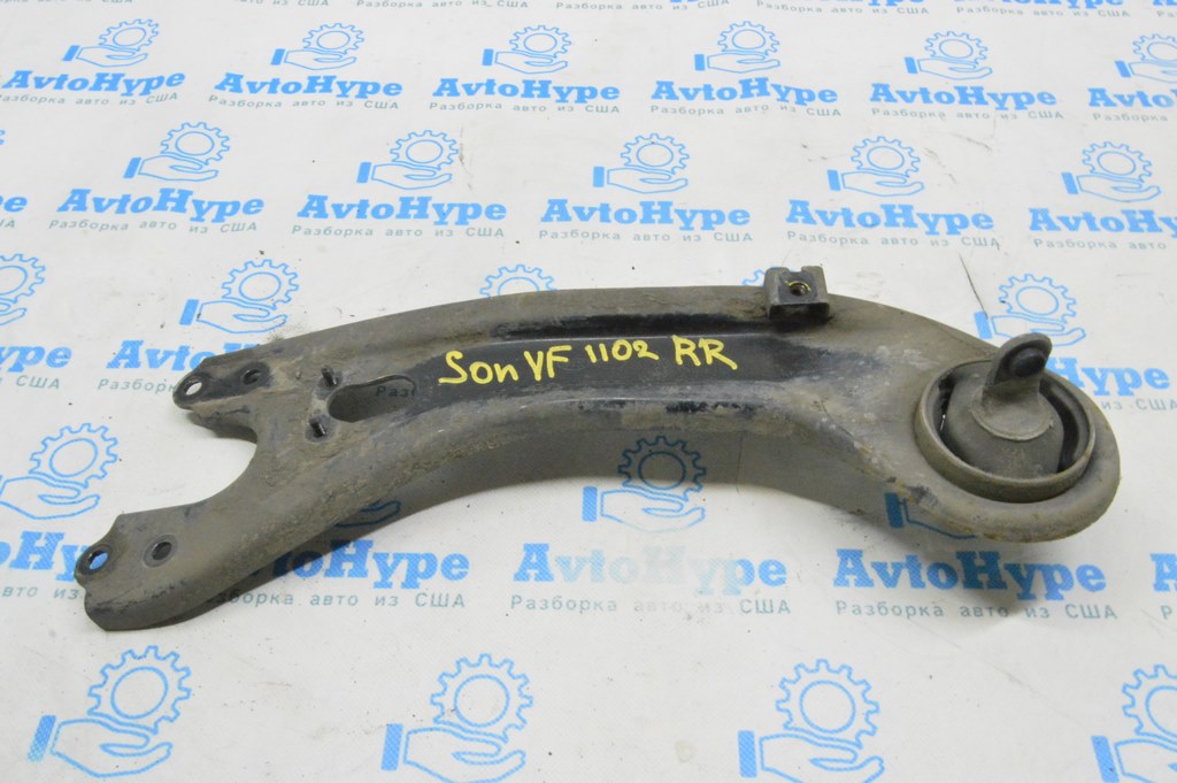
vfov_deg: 39.9
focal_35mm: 33
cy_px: 392
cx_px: 588
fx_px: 1078
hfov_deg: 57.3
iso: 6400
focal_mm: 22
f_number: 20
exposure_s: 1/15
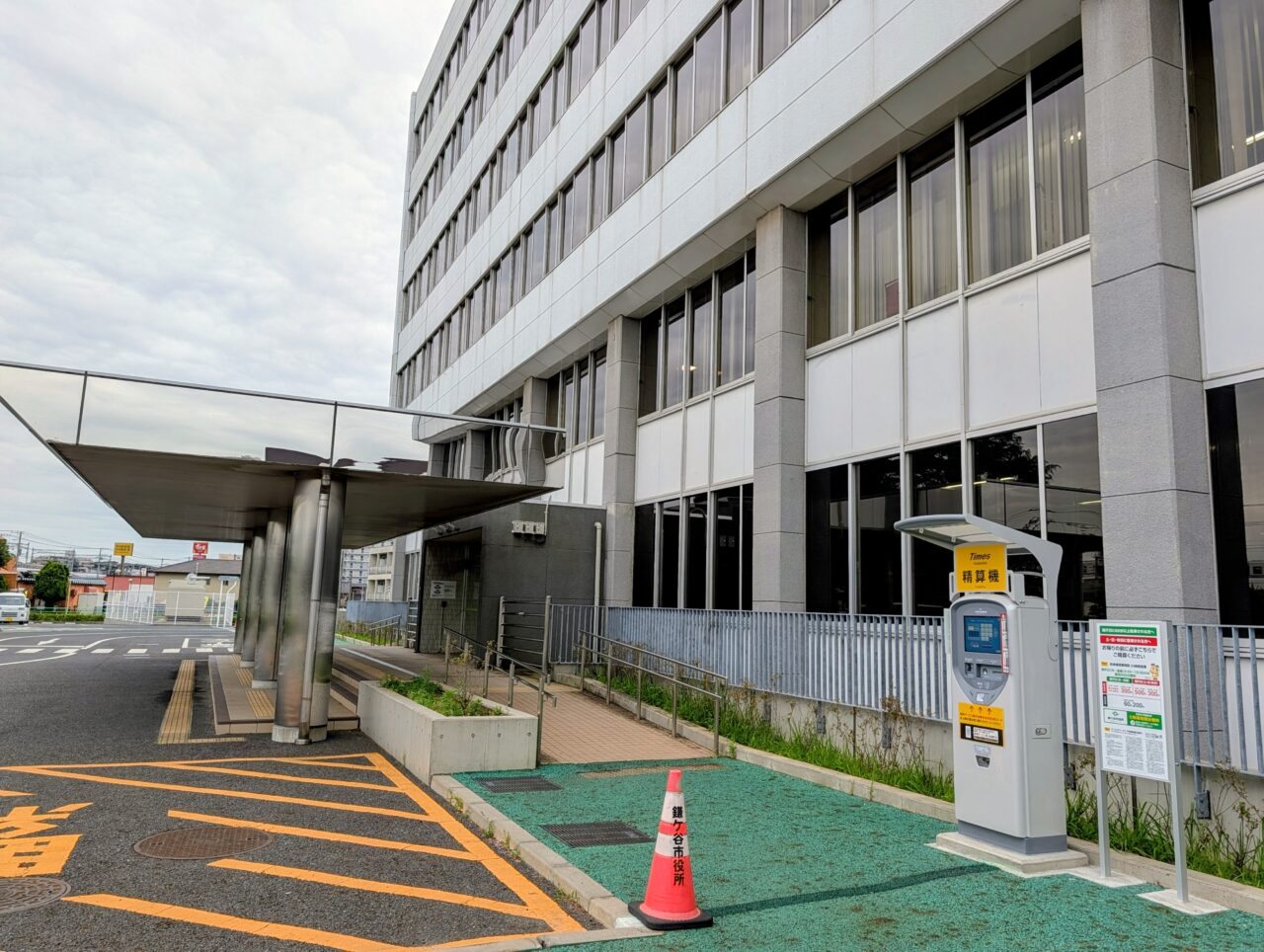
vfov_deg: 56.9
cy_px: 476
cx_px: 632
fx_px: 878
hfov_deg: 71.5
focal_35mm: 24
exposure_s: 1/203
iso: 23
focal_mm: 6.9
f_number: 1.68
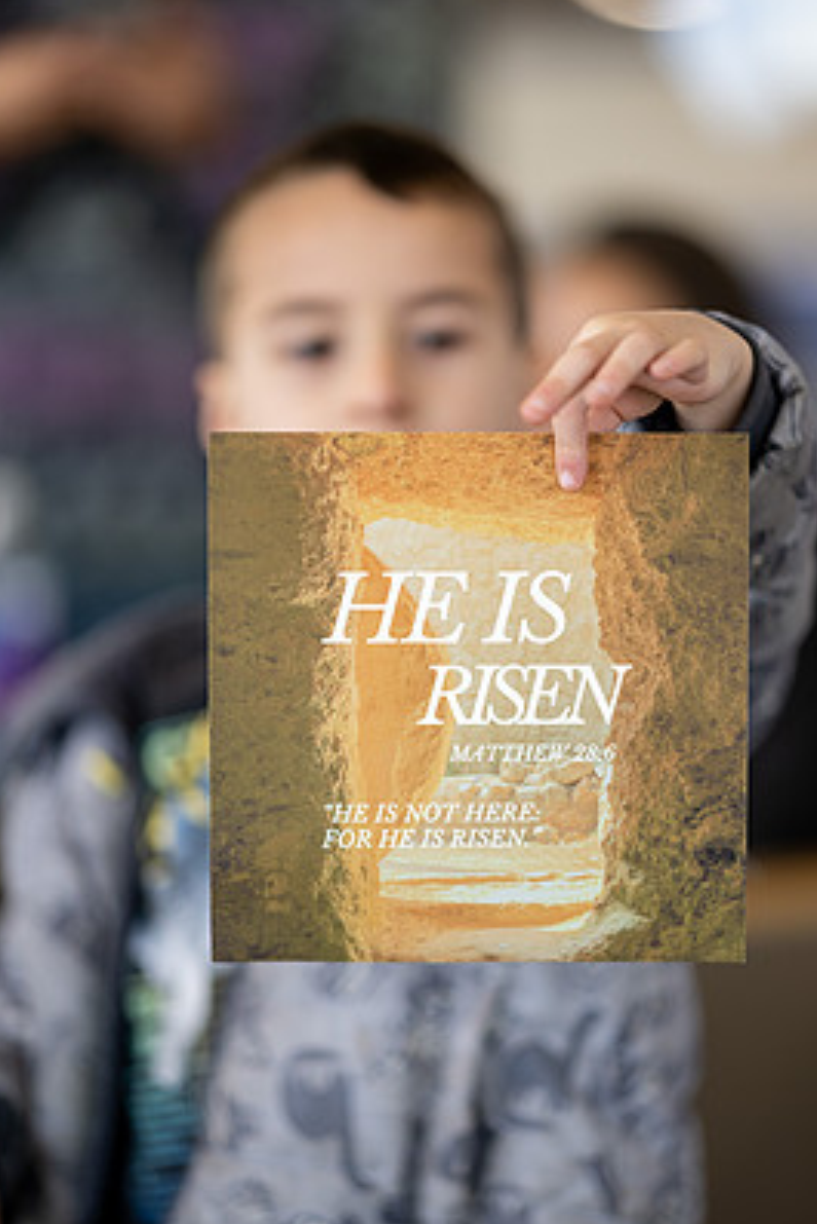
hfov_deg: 11.5
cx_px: 419
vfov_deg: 17.2
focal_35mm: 119
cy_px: 651
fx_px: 4047
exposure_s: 1/200
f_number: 1.4
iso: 100
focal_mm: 105
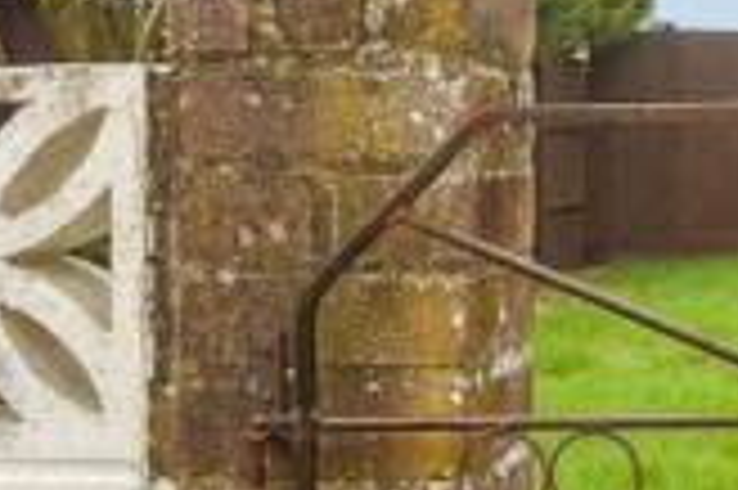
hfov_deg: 24.3
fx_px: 1556
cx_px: 880
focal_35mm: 76
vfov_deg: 17.8
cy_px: 128
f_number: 8
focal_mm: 13
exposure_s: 1/30
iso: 160
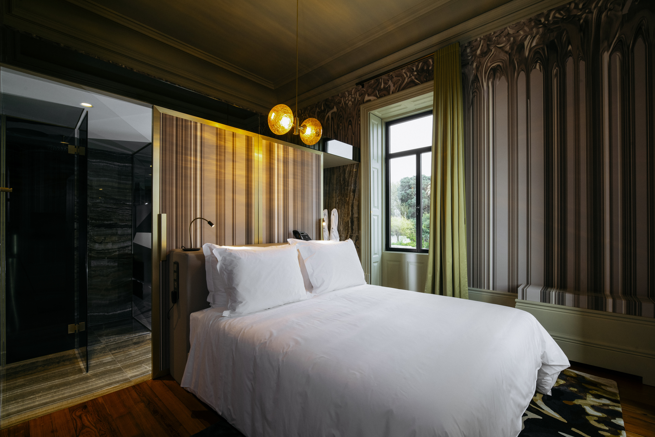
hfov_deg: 100.4
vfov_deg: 77.4
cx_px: 328
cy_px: 218
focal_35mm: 15
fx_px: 273
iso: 500
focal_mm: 15
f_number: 10
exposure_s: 1/4
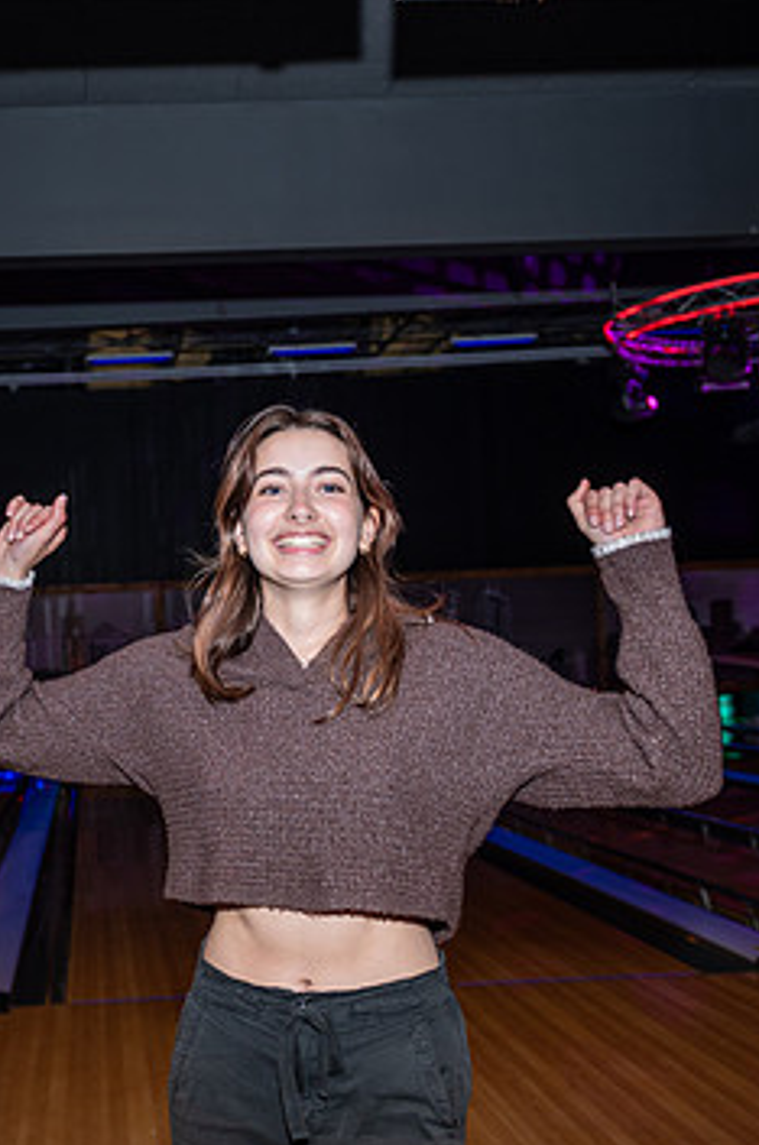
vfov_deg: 42.7
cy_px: 649
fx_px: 1460
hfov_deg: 28.6
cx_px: 167
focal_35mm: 46
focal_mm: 24
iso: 250
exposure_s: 1/100
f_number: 3.2
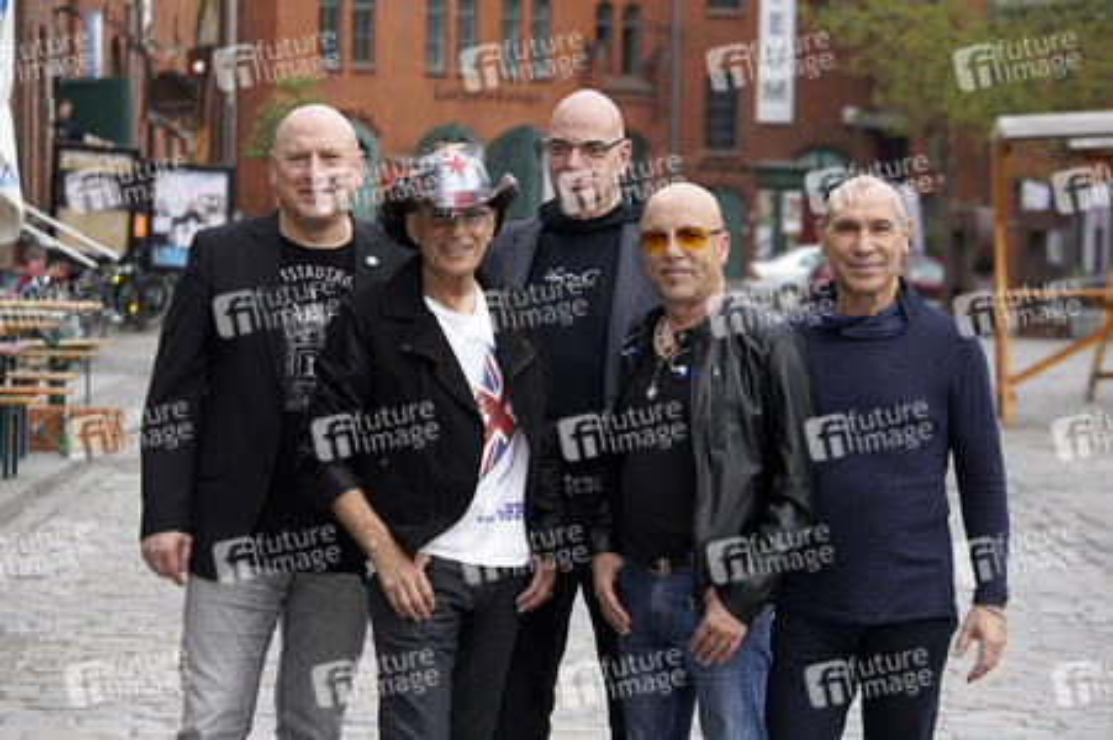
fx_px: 3429
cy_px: 370
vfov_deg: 12.3
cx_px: 556
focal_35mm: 111
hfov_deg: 18.4
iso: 100
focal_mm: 111
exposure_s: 1/250
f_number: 5.6
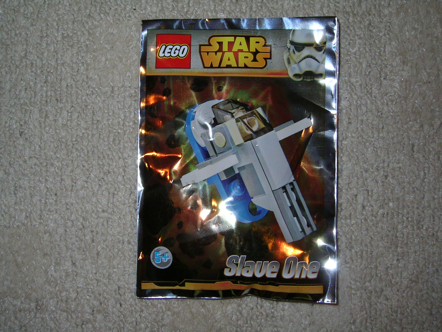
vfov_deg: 39.7
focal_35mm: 36
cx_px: 221
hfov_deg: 51.4
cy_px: 166
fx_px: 460
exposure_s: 1/30
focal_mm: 5.6
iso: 100
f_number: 4.8
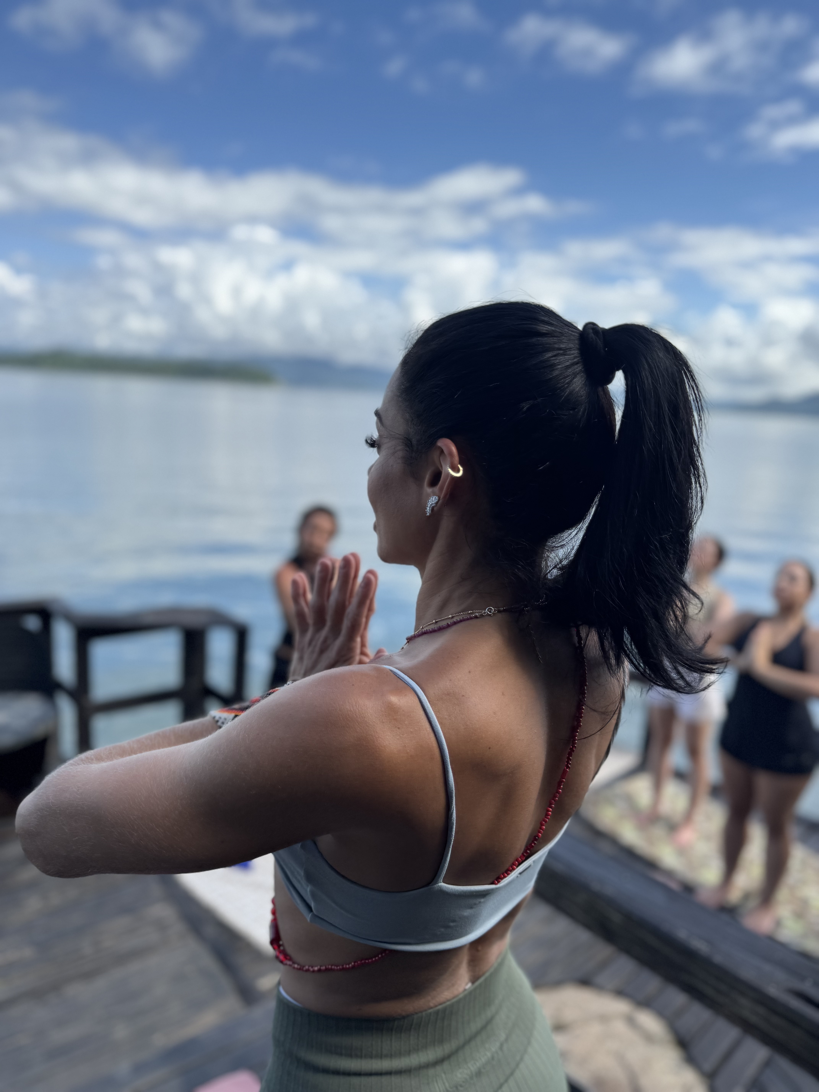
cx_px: 410
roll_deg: -2.5
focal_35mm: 24
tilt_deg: -10.9
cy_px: 546
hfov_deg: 56.8
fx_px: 757
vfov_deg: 71.6
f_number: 1.78
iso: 80
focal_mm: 6.76
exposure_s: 1/2959
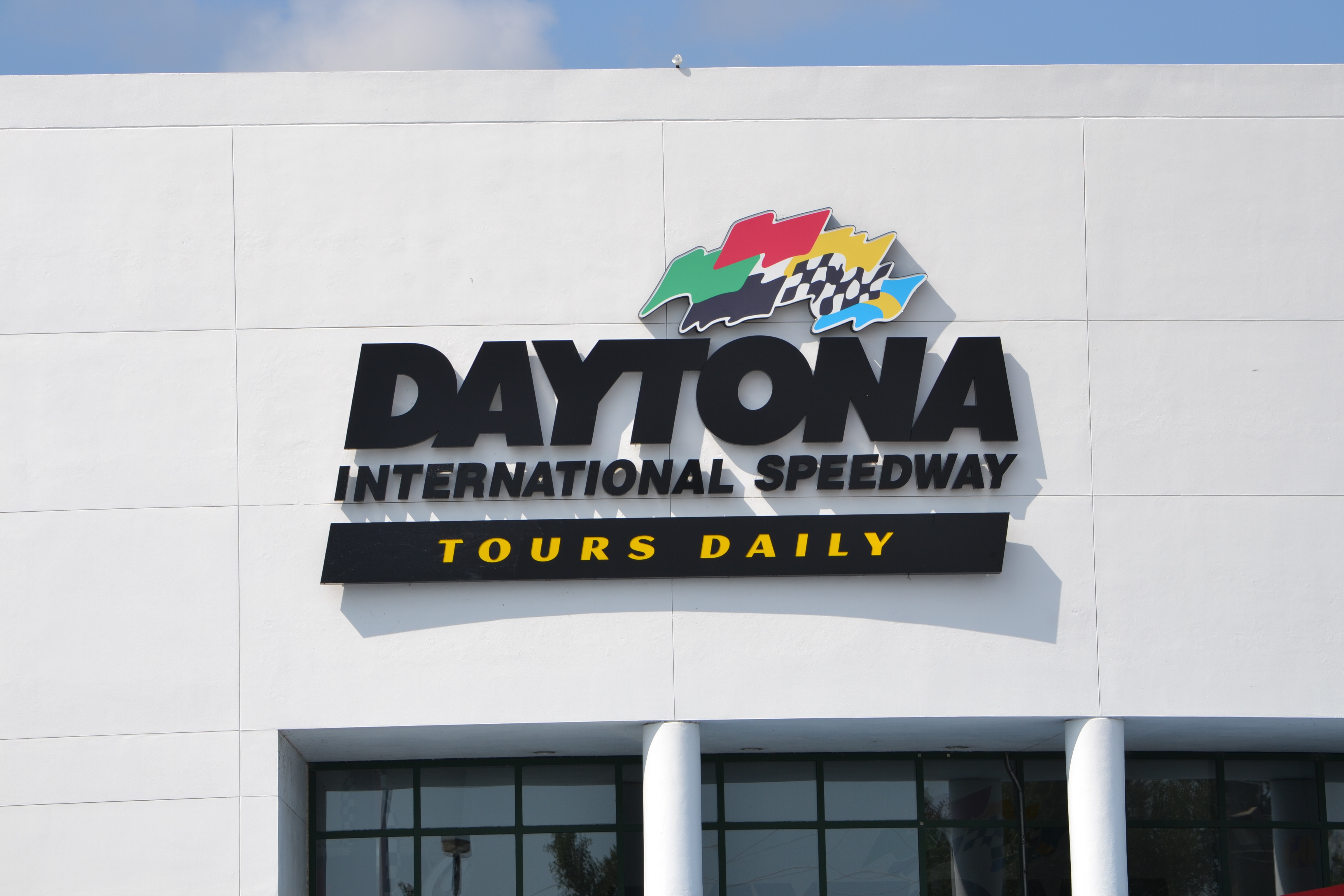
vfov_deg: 8.7
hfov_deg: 13.0
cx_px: 672
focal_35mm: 158
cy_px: 448
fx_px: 5880
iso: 100
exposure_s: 1/320
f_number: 9
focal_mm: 105
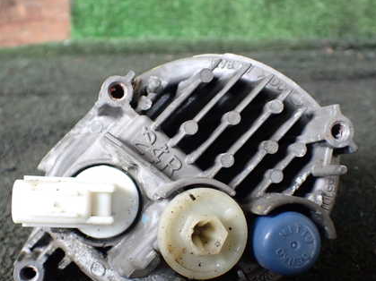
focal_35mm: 43
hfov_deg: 43.9
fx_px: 467
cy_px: 176
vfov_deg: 33.4
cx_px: 182
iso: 640
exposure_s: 1/125
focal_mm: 5.4
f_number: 2.3
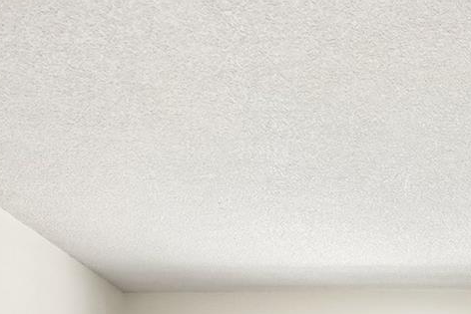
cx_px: 433
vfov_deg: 18.9
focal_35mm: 61
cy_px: 506
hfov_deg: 31.2
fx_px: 798
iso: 400
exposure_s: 1/13
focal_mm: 12
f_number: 8
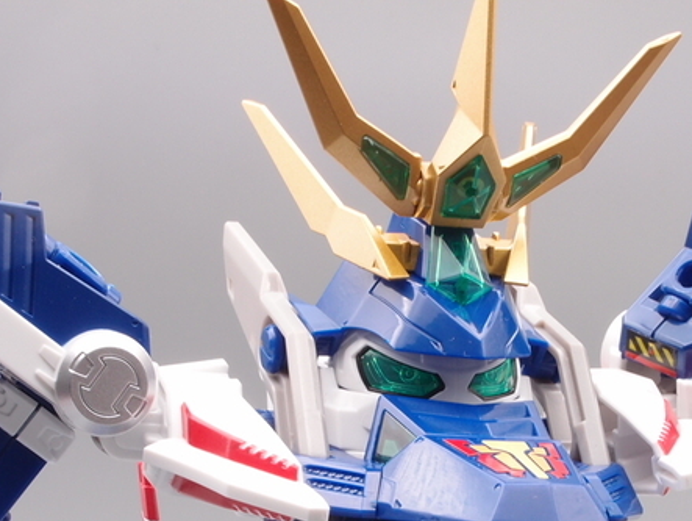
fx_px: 1661
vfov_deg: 17.6
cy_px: 440
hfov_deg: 23.5
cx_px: 383
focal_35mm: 83
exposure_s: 1/6
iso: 100
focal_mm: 9.87
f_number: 8
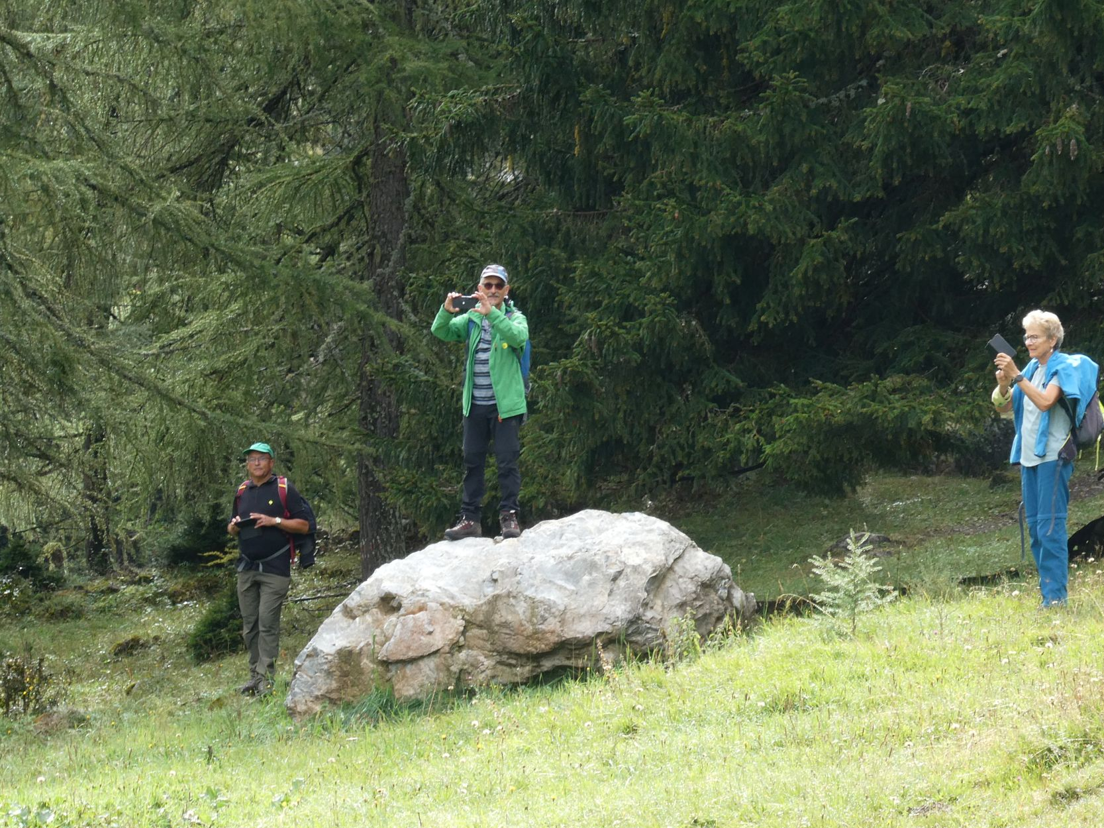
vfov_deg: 4.1
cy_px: 358
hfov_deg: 5.5
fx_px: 11481
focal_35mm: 360
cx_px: 556
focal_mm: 53.8
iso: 100
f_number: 5.8
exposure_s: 1/100
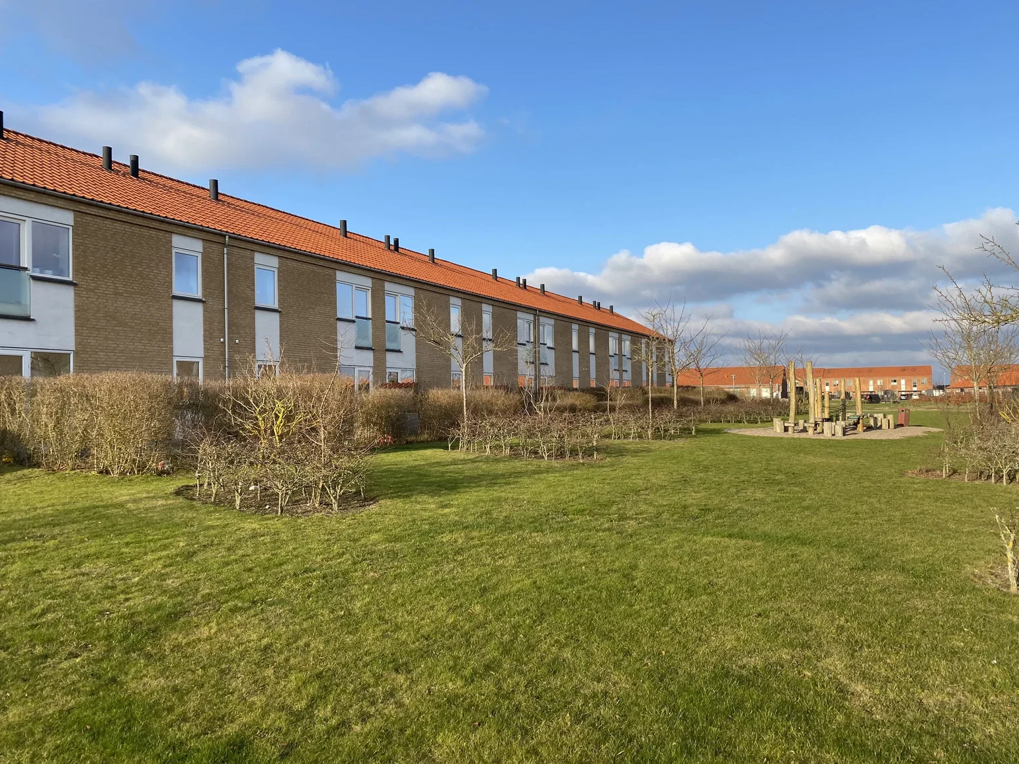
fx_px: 795
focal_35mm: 27
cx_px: 526
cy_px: 396
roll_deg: +0.5
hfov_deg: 65.3
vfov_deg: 51.3
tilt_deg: +0.3
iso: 32
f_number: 1.8
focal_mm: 4.25
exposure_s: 1/1464
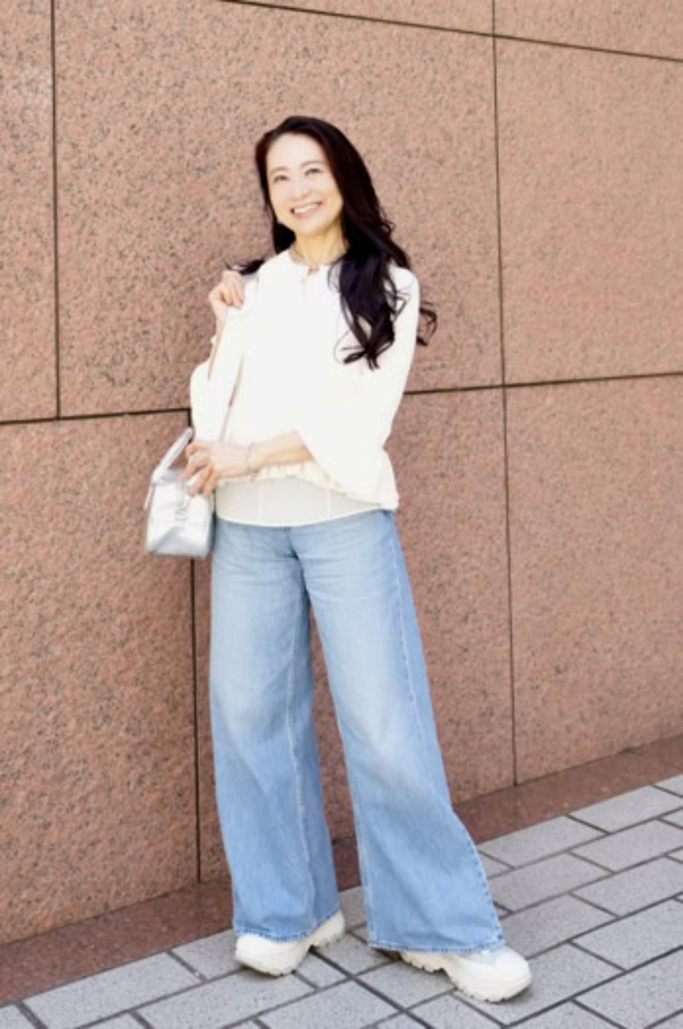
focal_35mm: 45
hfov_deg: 29.8
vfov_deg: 43.7
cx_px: 342
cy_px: 514
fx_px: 1284
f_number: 2.8
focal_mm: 30
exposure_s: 1/4098
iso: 8000
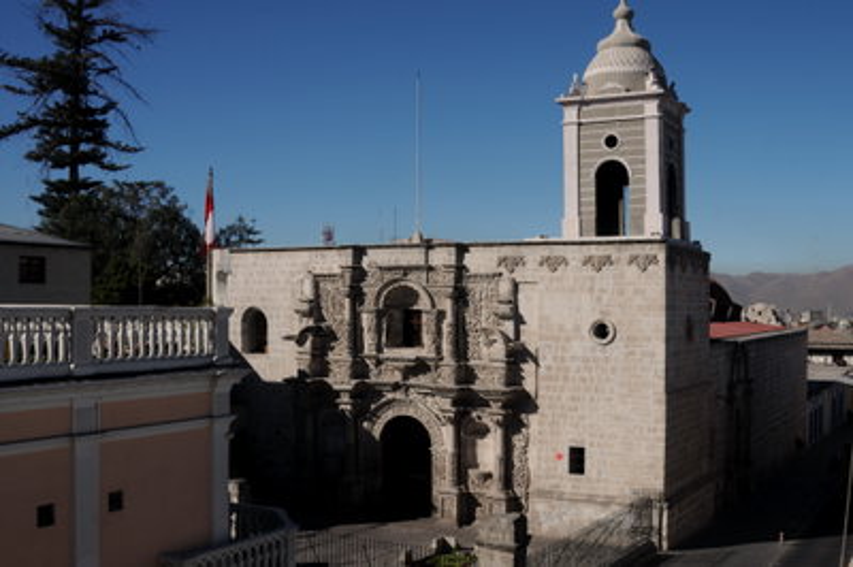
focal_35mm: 42
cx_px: 426
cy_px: 284
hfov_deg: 46.4
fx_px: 994
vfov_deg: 31.8
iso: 200
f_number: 11
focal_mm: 28
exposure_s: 1/500
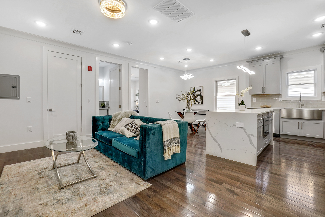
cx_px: 162
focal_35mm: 15
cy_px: 108
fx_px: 135
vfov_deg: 77.3
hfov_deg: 100.4
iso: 250
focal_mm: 10
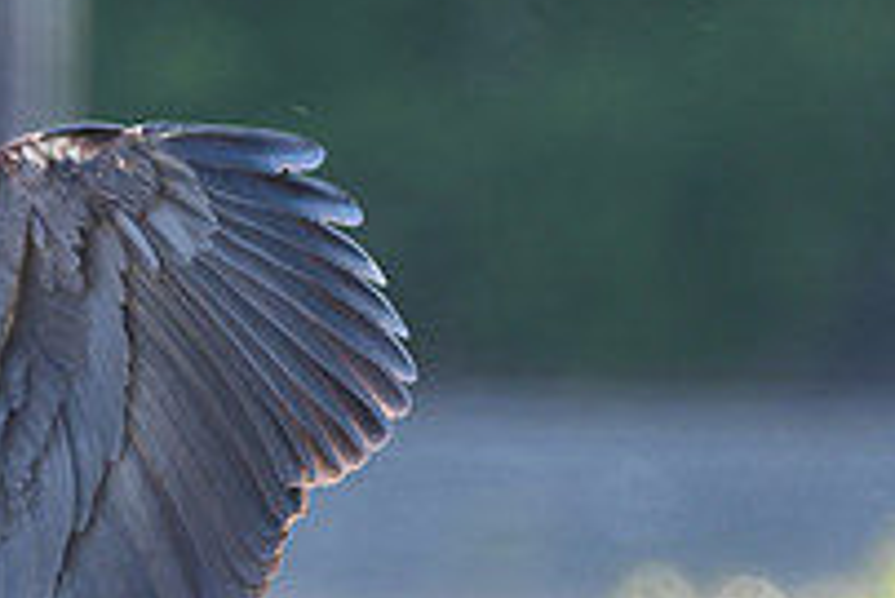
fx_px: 85705
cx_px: -191
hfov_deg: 0.6
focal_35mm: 3445
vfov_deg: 0.4
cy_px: 290
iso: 640
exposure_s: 1/160
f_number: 13
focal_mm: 1200
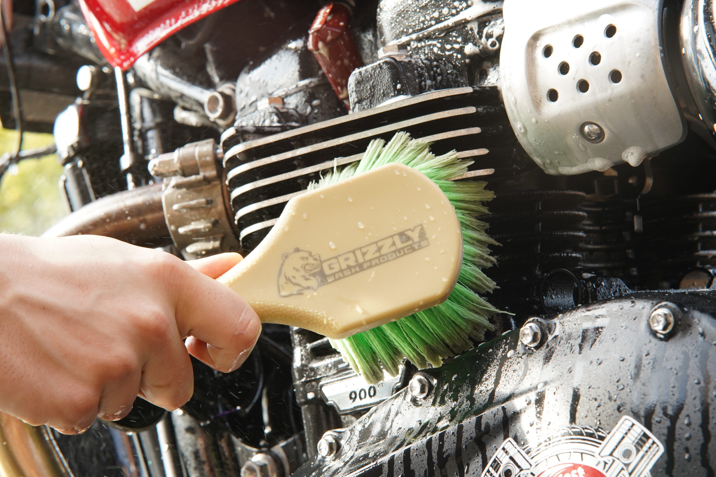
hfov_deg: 23.9
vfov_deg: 16.1
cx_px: 358
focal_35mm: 85
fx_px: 1691
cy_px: 238
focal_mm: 85
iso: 1000
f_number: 10
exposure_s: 1/100
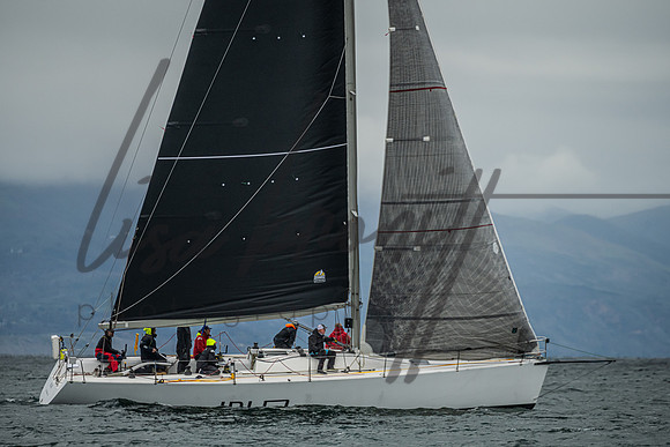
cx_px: 328
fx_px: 8415
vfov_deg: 3.0
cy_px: 228
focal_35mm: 452
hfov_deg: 4.6
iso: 500
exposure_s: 1/3200
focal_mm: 400
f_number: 5.6
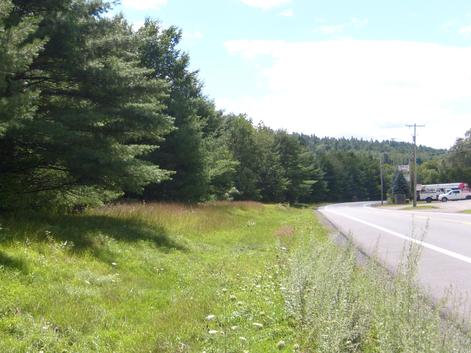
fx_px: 721
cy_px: 161
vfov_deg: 27.5
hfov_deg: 35.5
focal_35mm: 53
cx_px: 125
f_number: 7.1
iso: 80
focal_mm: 5.8
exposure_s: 1/180
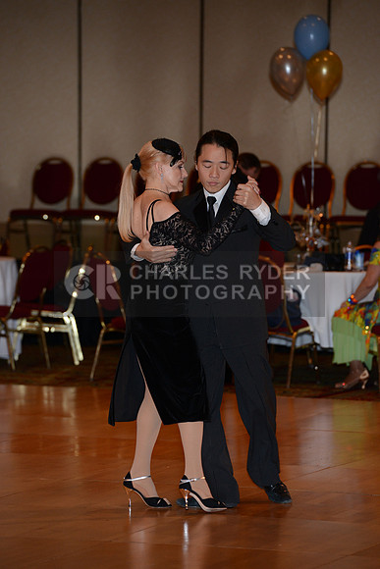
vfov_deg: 10.3
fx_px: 3165
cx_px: 190
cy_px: 284
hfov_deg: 6.9
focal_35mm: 200
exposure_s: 1/200
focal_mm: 200
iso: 1250
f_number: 5
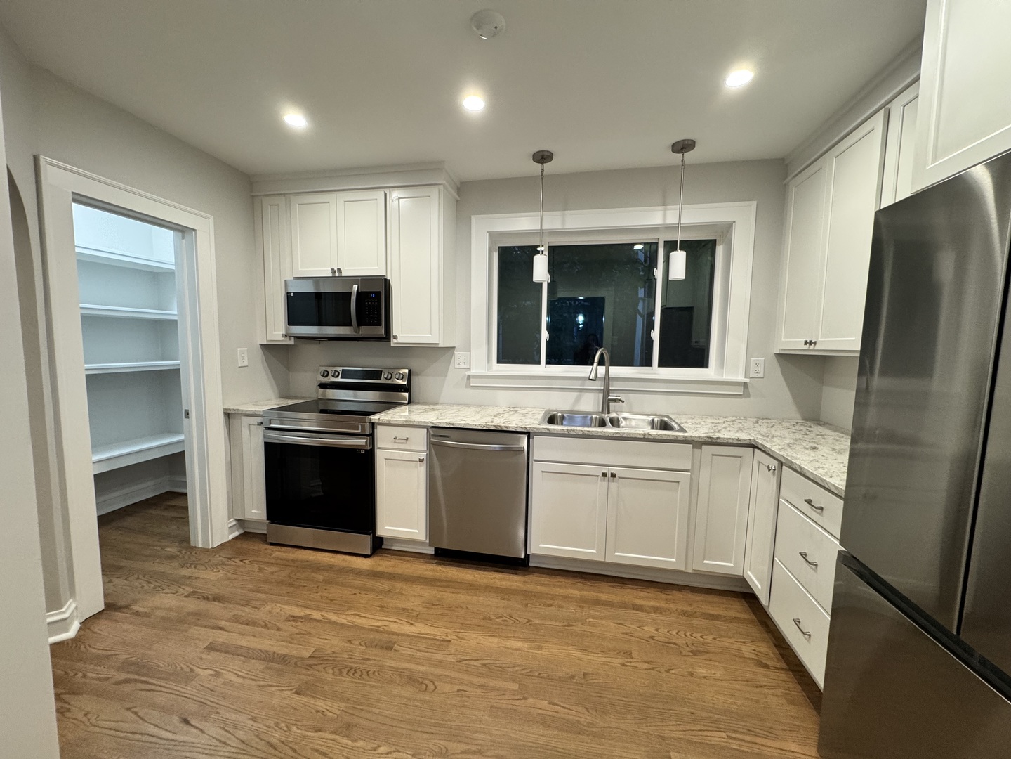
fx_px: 409
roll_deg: -1.0
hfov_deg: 102.1
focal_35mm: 14
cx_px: 506
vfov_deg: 85.7
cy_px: 380
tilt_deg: -5.8
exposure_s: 1/60
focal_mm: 2.22
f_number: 2.2
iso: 200
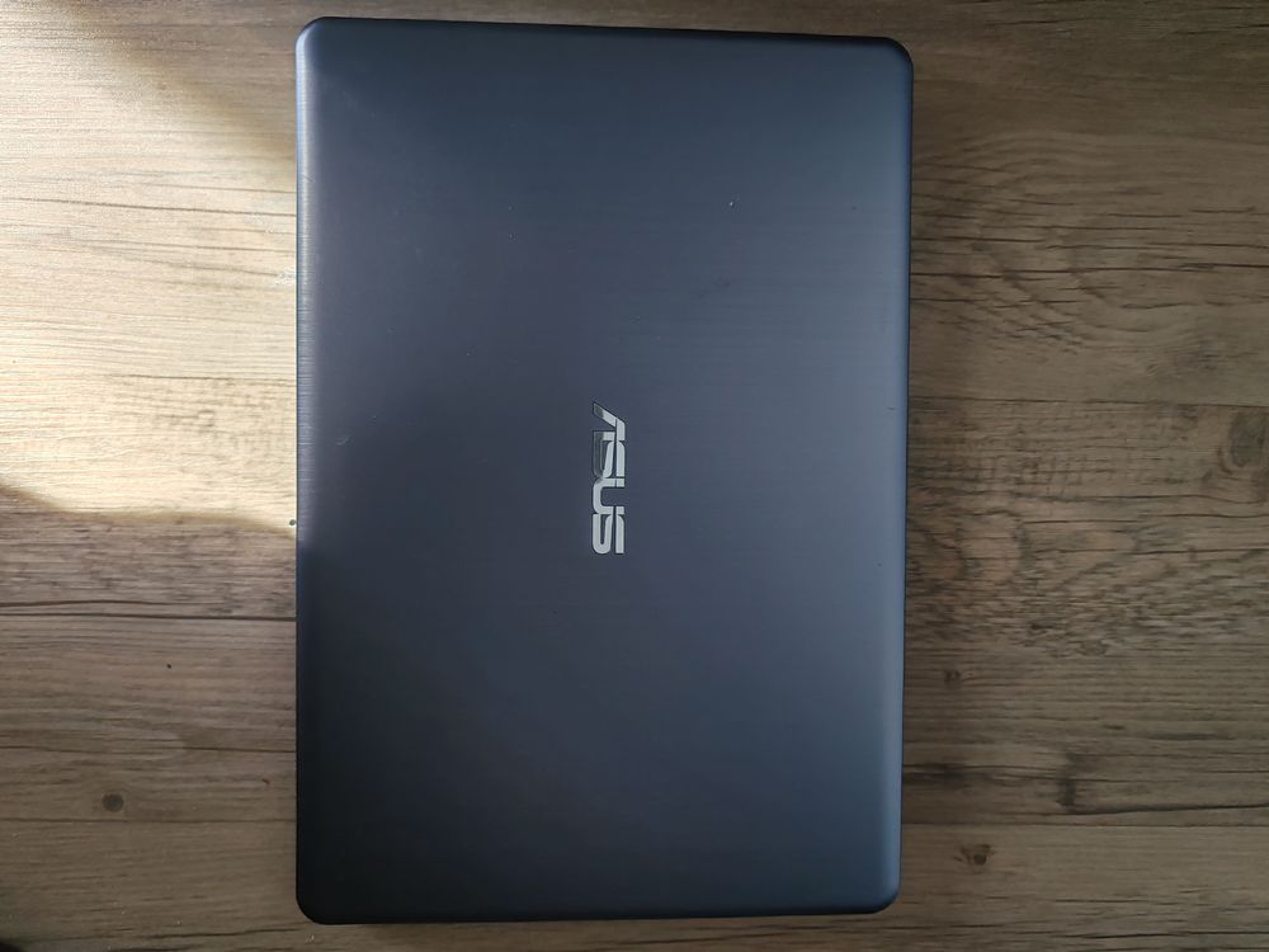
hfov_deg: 65.3
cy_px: 476
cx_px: 634
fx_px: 990
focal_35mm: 27
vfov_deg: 51.4
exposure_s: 1/100
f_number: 1.9
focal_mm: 6.12
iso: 100
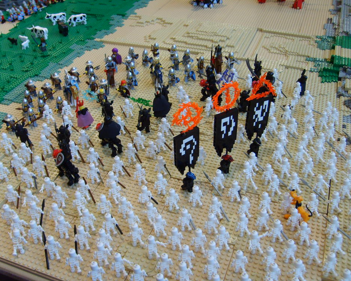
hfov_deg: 49.0
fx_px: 384
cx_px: 162
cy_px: 142
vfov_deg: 40.1
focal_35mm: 37
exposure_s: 1/30
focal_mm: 5.8
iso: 93
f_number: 2.8
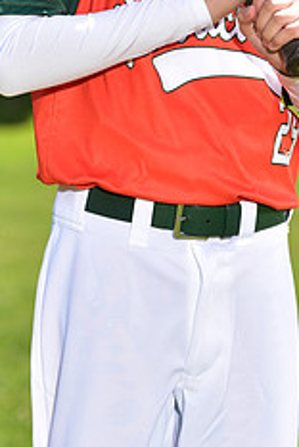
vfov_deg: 6.6
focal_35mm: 311
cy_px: -96
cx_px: 172
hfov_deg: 4.4
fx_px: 3863
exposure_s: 1/200
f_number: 5.6
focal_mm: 125
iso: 80
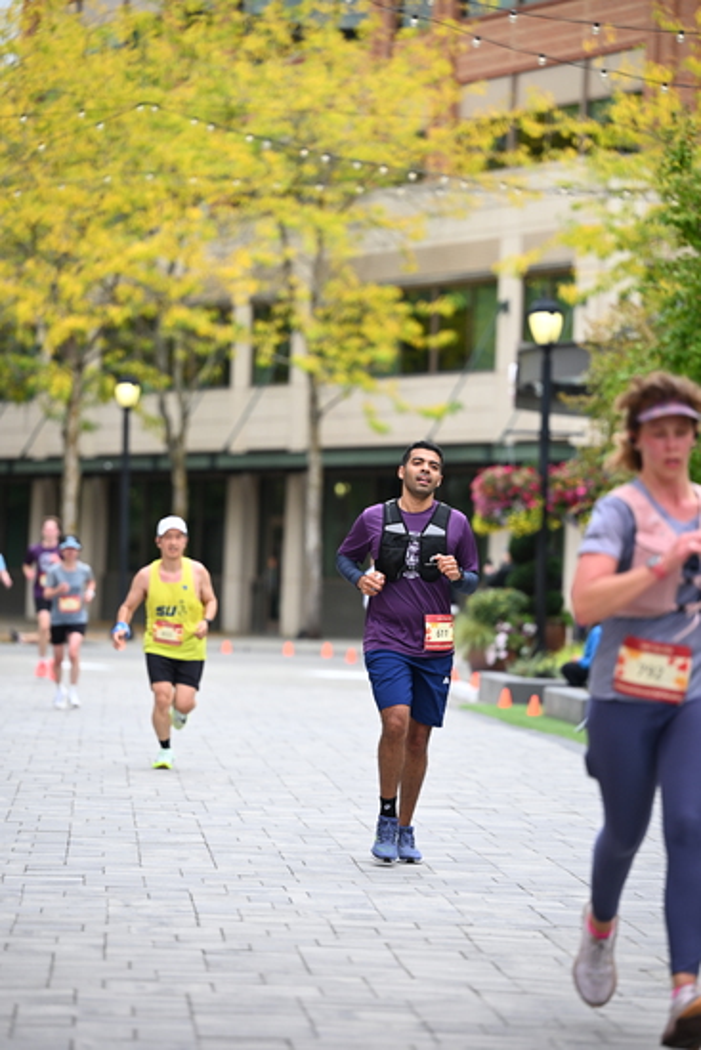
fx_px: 4378
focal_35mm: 150
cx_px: 350
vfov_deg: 13.7
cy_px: 525
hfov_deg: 9.2
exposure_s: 1/2000
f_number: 2.8
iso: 640
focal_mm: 150
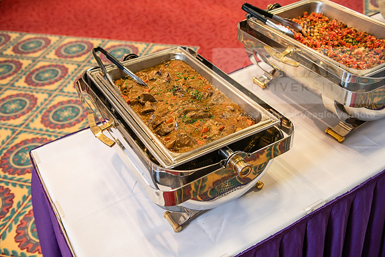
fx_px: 406
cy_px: 128
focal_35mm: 38
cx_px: 192
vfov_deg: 35.1
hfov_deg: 50.7
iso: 500
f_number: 3.5
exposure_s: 1/80
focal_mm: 38
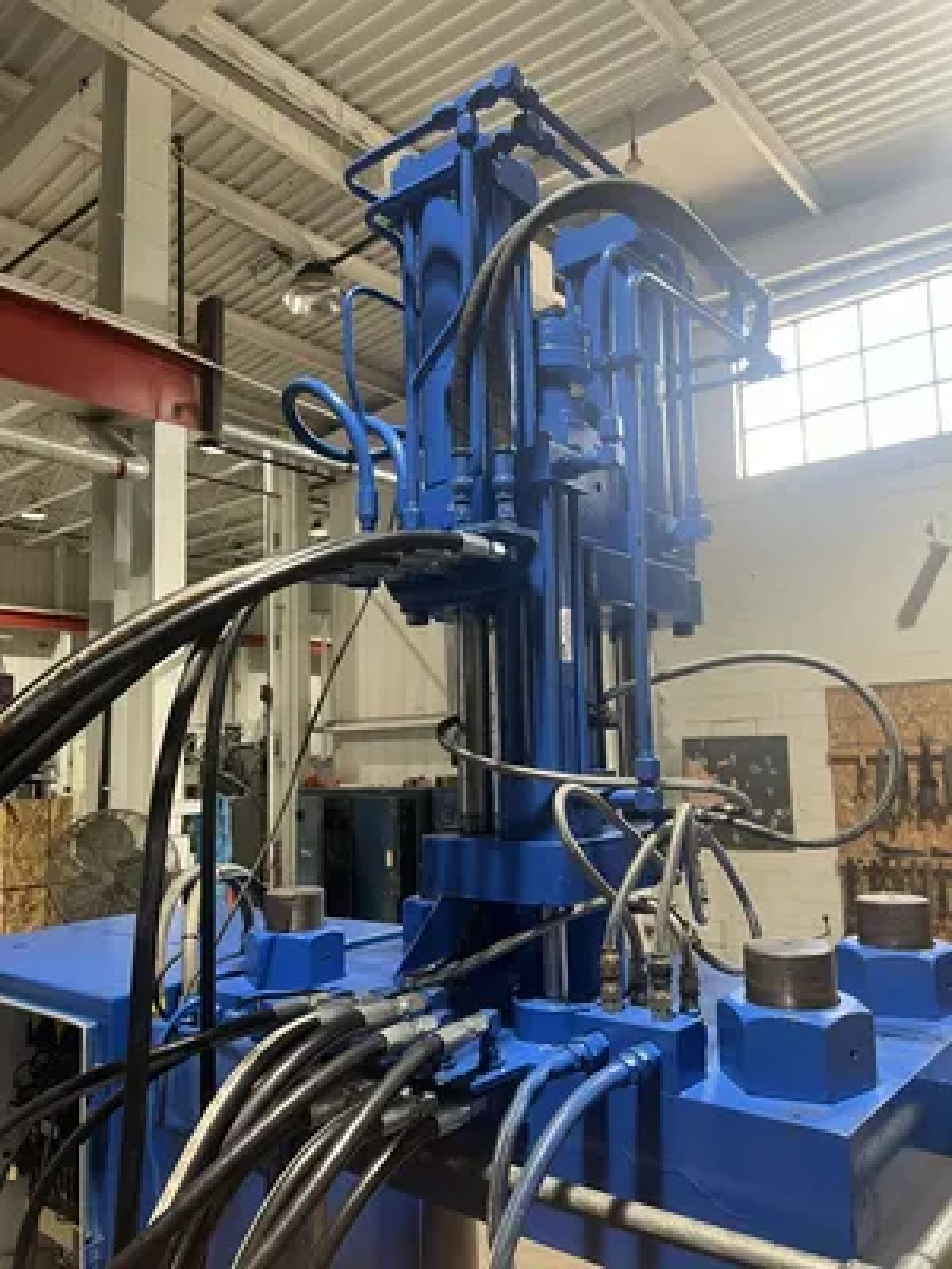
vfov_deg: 67.3
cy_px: 634
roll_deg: +2.4
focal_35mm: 26
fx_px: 953
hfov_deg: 53.1
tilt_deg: +5.6
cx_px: 476
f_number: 1.5
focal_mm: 5.7
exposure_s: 1/60
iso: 100
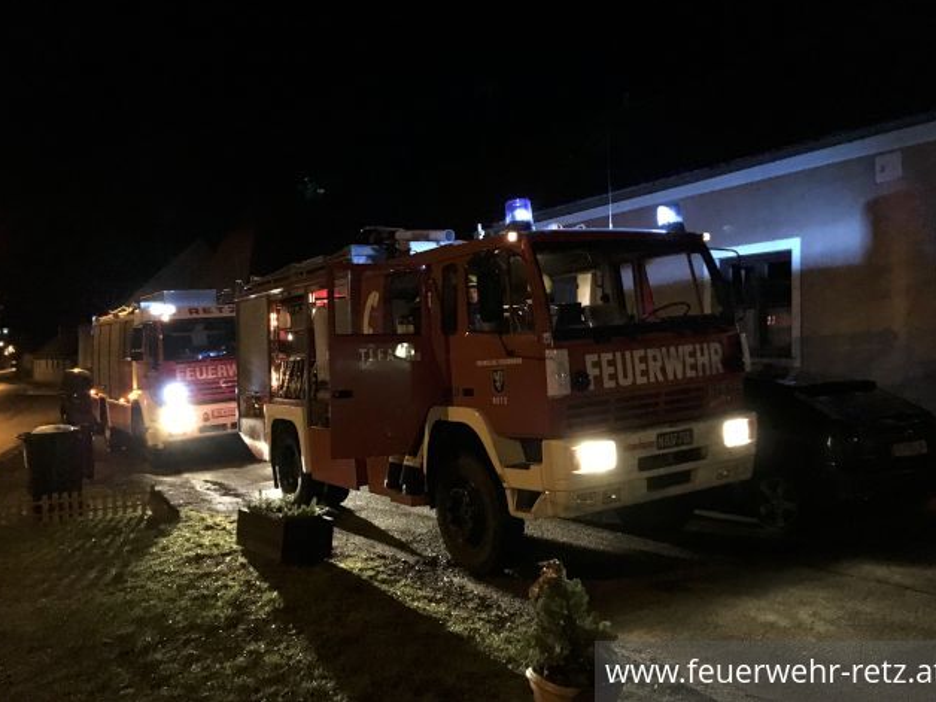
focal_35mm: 30
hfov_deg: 60.0
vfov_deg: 46.8
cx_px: 469
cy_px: 342
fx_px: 811
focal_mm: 4.15
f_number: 2.2
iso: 1000
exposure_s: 1/17
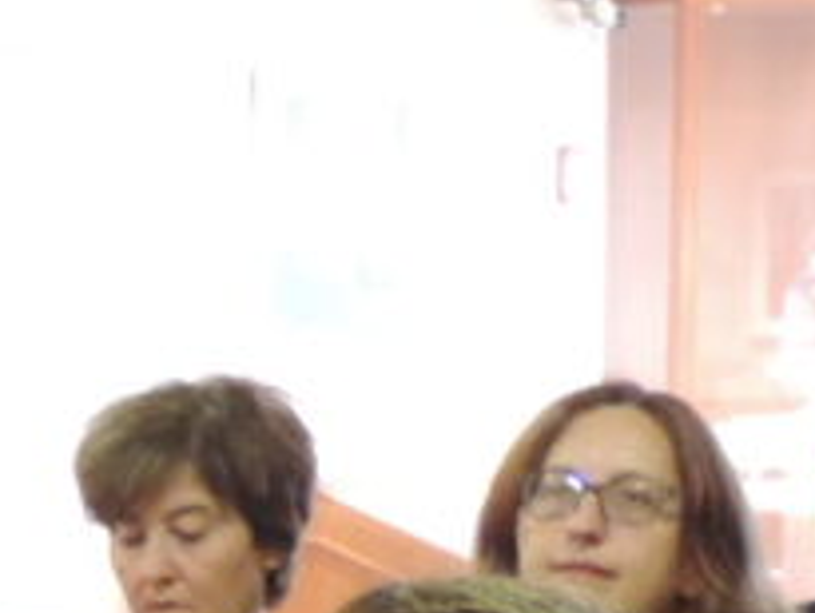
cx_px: -859
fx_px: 5889
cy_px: 1302
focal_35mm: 250
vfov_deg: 5.8
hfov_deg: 7.6
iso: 800
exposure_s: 1/8
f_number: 3.6
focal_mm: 8.9
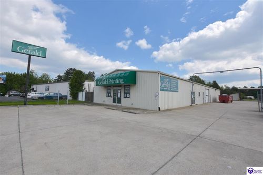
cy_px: 88
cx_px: 132
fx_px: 110
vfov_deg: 77.3
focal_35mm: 15
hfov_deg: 100.4
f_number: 9
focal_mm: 10
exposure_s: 1/320
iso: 100
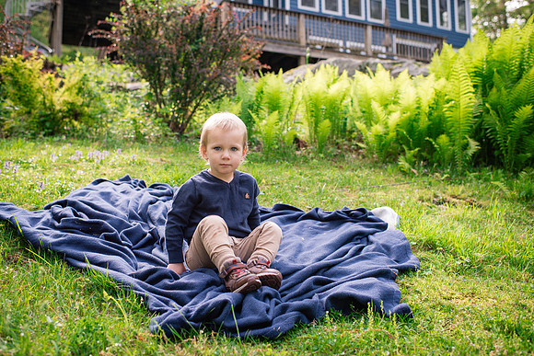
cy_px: 178
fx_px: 519
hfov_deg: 54.4
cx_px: 267
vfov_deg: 37.9
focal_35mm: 35
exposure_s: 1/1250
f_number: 3.5
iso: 800
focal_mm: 35
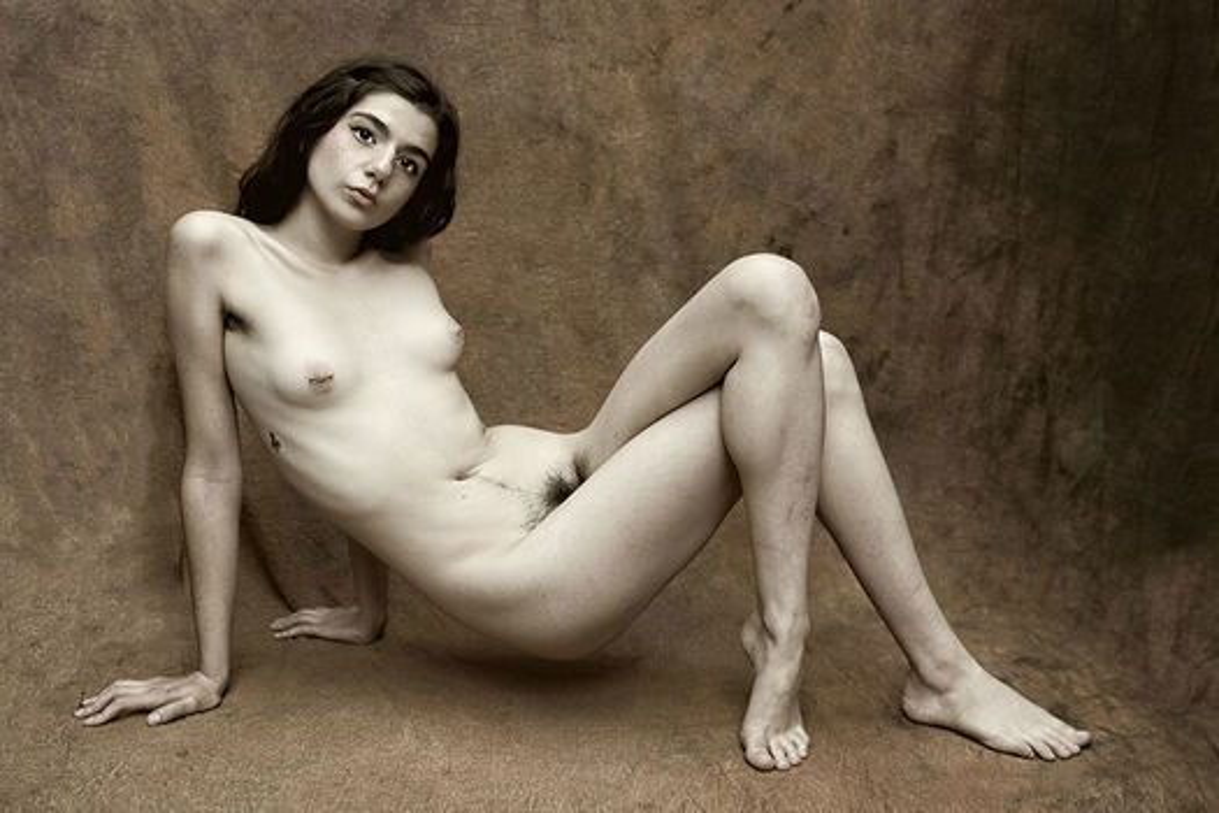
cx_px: 610
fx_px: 1185
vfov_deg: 37.9
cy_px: 406
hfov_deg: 54.4
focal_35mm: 35
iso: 1000
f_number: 5
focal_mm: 35
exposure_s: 1/160
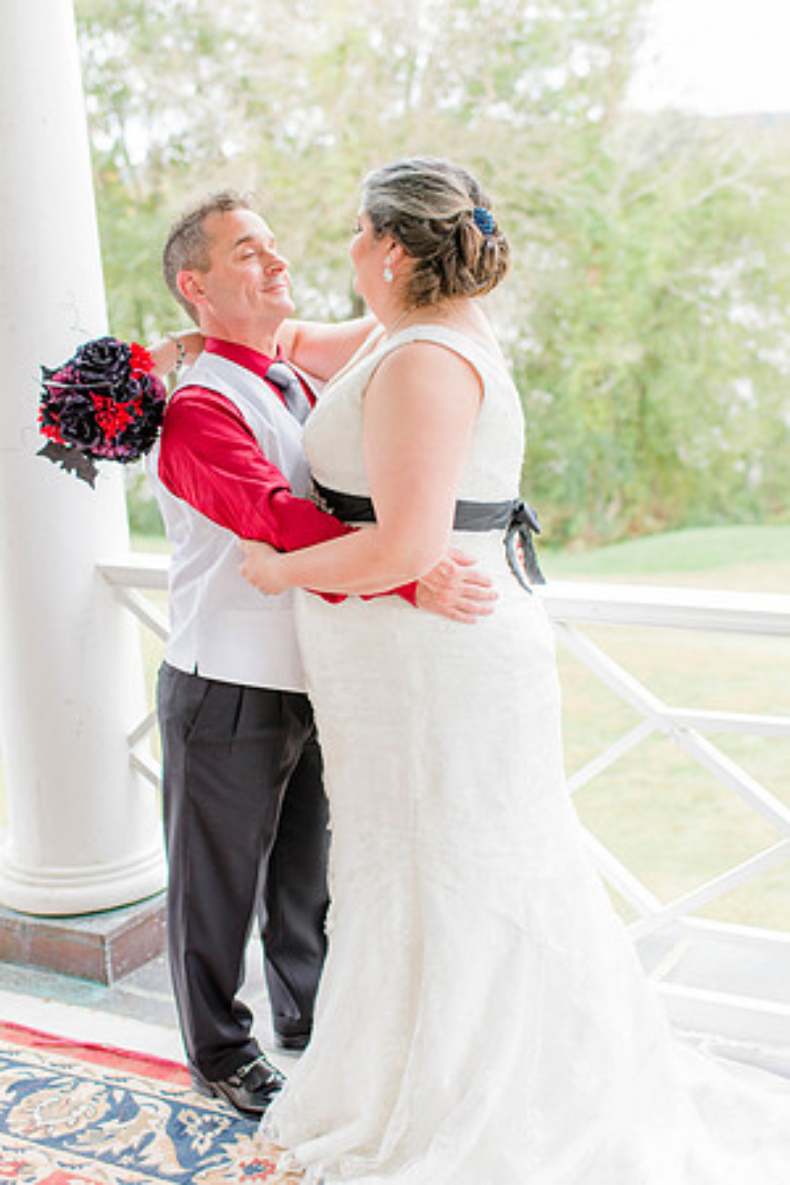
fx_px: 1728
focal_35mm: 52
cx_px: 395
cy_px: 592
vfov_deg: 37.9
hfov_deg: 25.8
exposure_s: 1/200
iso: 200
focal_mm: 35
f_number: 2.2
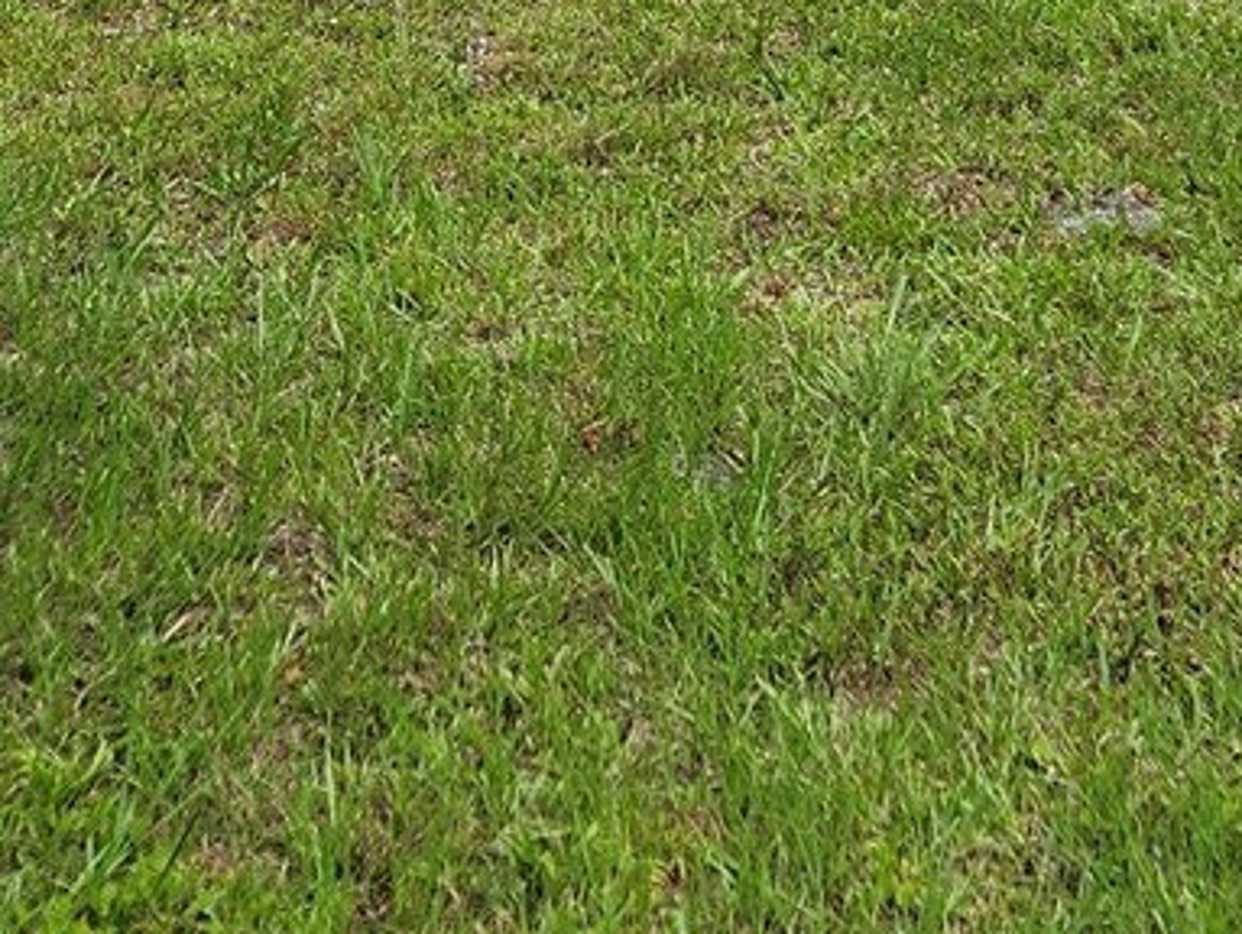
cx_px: 970
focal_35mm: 96
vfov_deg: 13.9
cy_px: -707
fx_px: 3448
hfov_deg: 20.2
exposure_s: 1/873
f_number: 1.8
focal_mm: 5.4
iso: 20
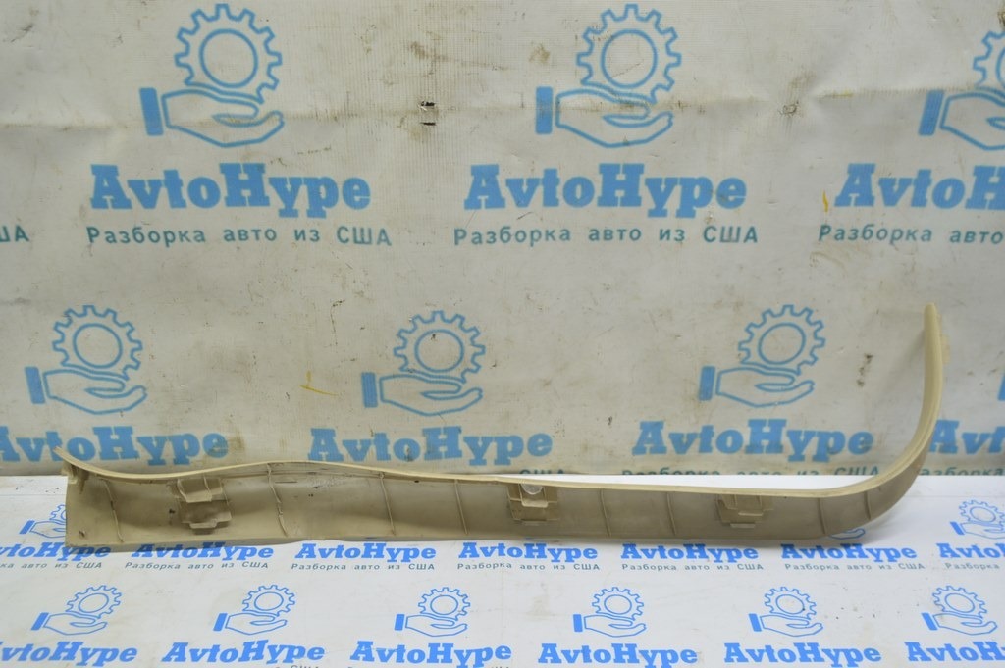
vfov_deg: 39.9
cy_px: 334
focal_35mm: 33
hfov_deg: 57.3
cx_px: 502
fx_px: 920
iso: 400
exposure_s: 1/20
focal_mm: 22
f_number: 5.6
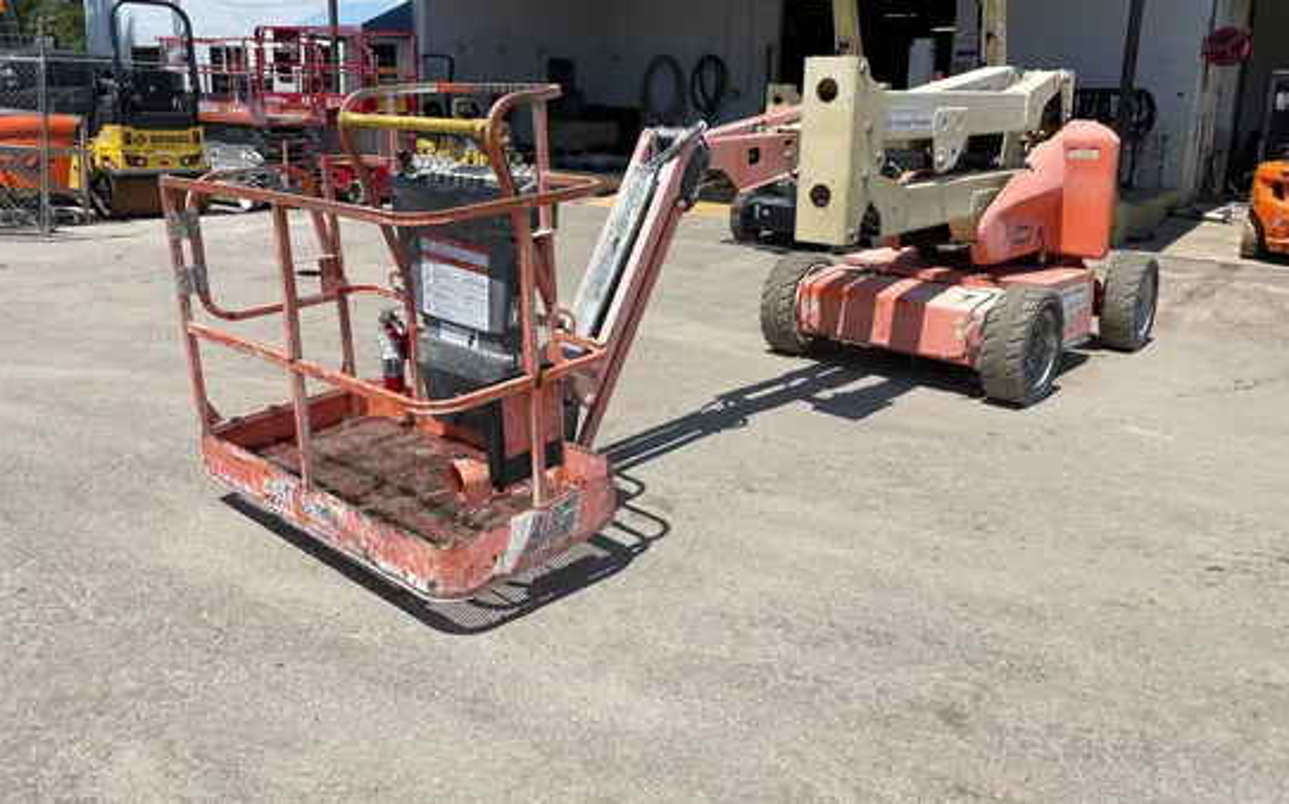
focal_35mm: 28
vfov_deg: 44.2
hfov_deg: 66.5
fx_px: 983
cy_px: 318
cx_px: 652
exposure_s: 1/4464
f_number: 1.6
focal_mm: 4.2
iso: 32
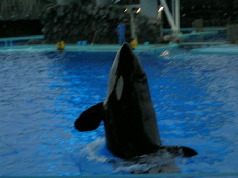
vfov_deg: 10.4
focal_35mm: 142
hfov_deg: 13.9
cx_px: 119
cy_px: 89
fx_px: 976
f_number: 4.5
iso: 200
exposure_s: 1/64
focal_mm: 14.2
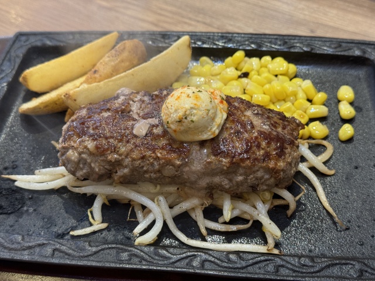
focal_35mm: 48
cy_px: 140
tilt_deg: -49.3
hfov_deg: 39.7
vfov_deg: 30.3
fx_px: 520
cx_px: 188
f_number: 1.78
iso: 200
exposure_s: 1/50
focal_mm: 6.76
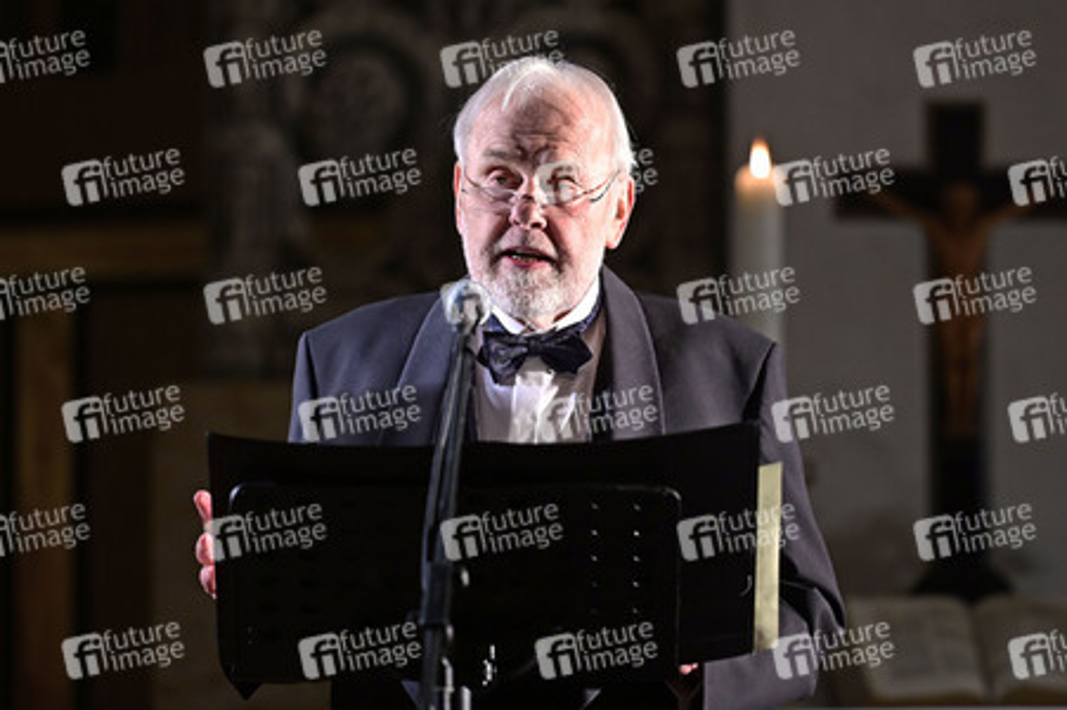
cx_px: 534
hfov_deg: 10.3
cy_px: 355
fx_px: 5923
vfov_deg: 6.9
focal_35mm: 200
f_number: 2.8
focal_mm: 200
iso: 1600
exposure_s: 1/160
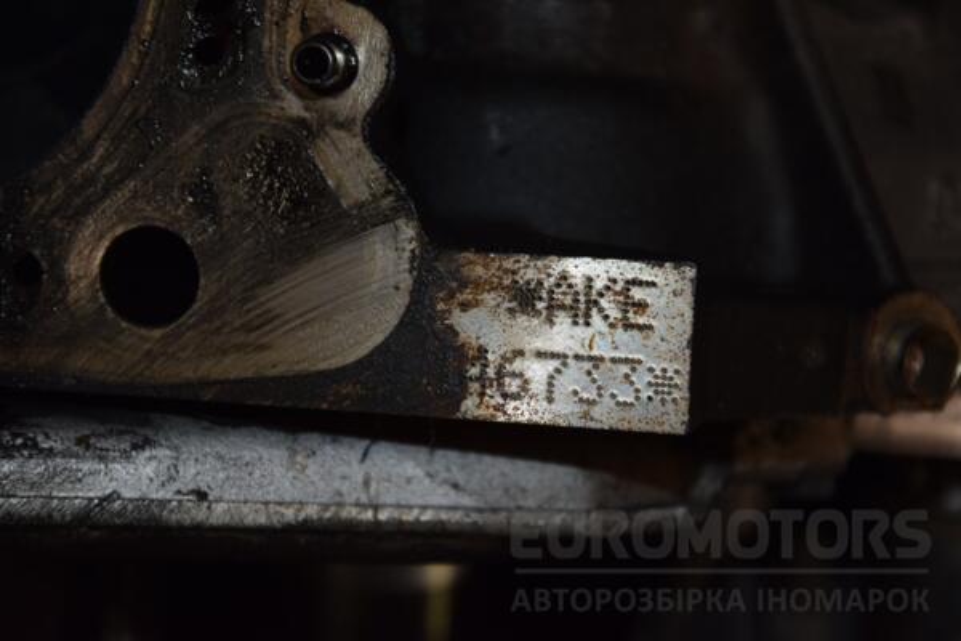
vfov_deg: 9.3
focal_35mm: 147
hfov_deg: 14.0
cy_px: 320
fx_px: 3924
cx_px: 480
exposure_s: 1/60
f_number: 5.6
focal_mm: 98
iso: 800
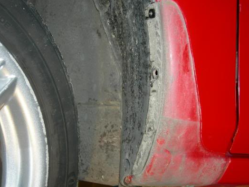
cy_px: 91
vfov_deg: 32.9
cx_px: 134
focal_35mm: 44
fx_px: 317
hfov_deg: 42.9
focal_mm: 7.5
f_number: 2.7
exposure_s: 1/60.1
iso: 64
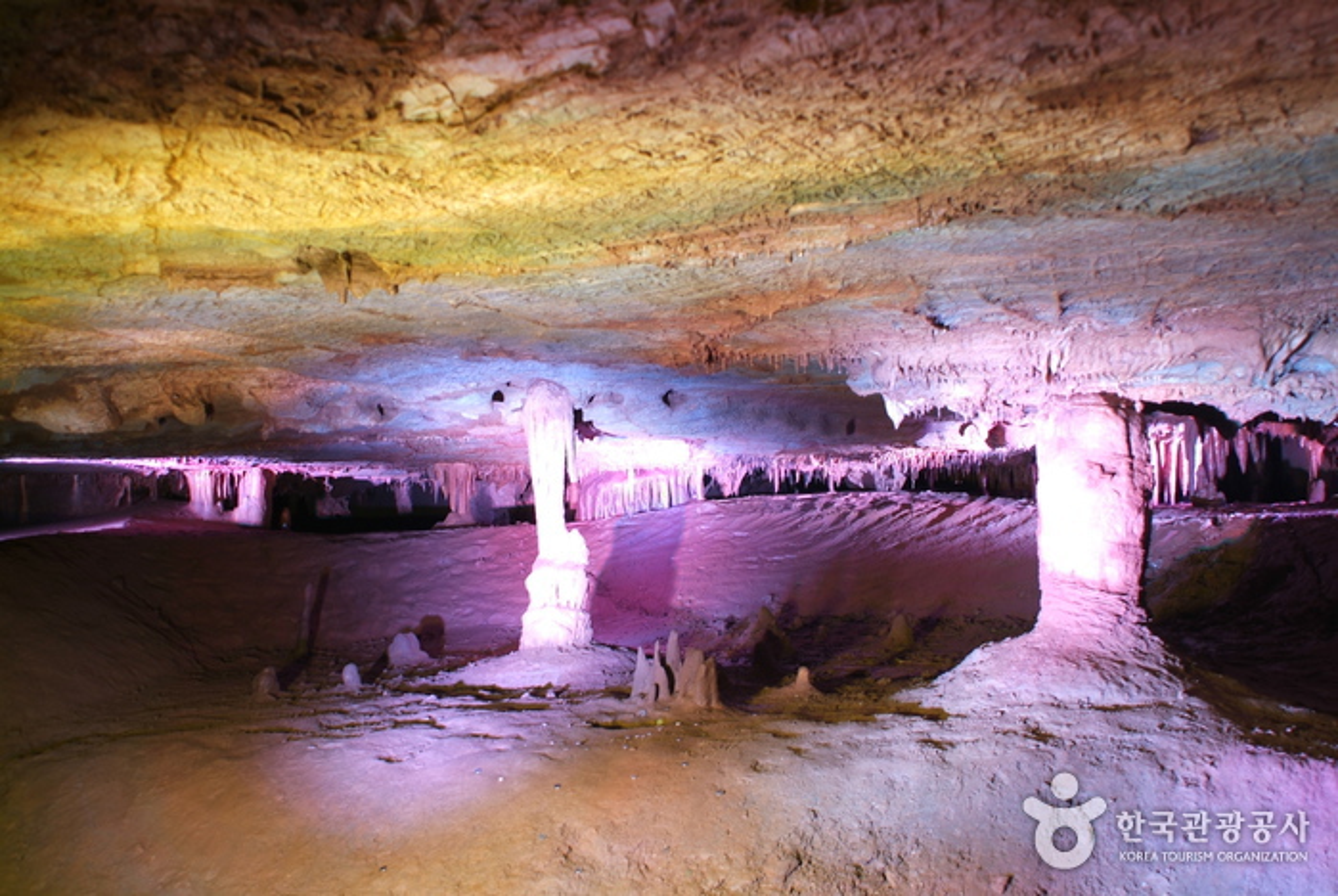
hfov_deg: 61.9
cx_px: 669
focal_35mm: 30
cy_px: 448
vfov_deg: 43.7
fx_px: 1116
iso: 200
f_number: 4
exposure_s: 2
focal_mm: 20
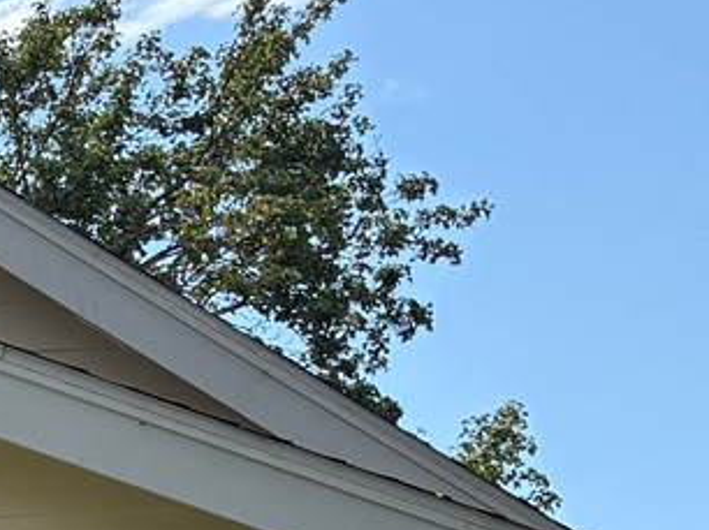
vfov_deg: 9.8
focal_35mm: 136
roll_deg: +0.4
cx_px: -436
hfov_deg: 13.5
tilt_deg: +2.0
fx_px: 2783
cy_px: 1190
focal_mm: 5.96
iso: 64
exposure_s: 1/2283
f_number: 1.6
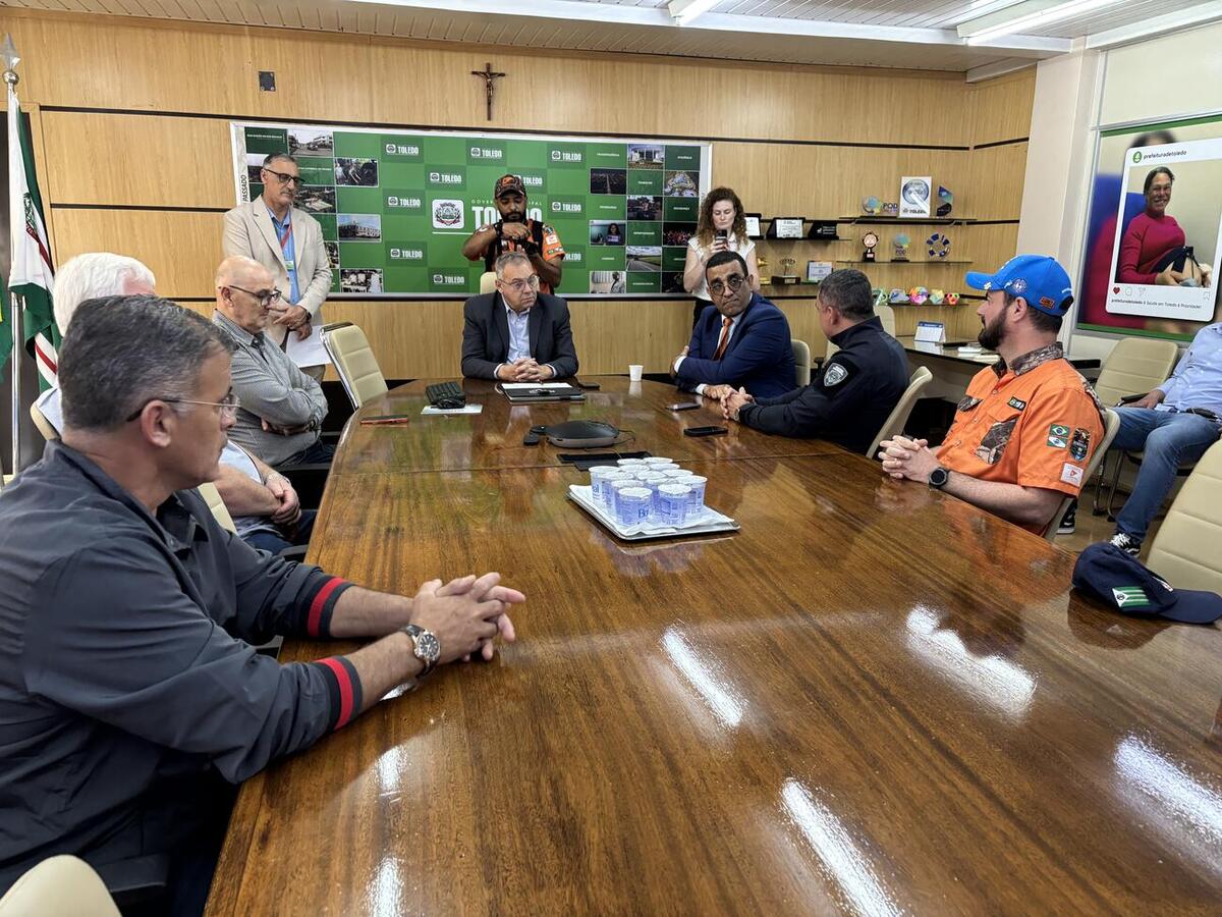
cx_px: 611
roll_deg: -0.7
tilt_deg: -12.6
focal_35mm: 26
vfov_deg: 53.1
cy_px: 458
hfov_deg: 67.3
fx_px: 918
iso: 250
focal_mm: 5.96
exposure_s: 1/60
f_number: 1.6
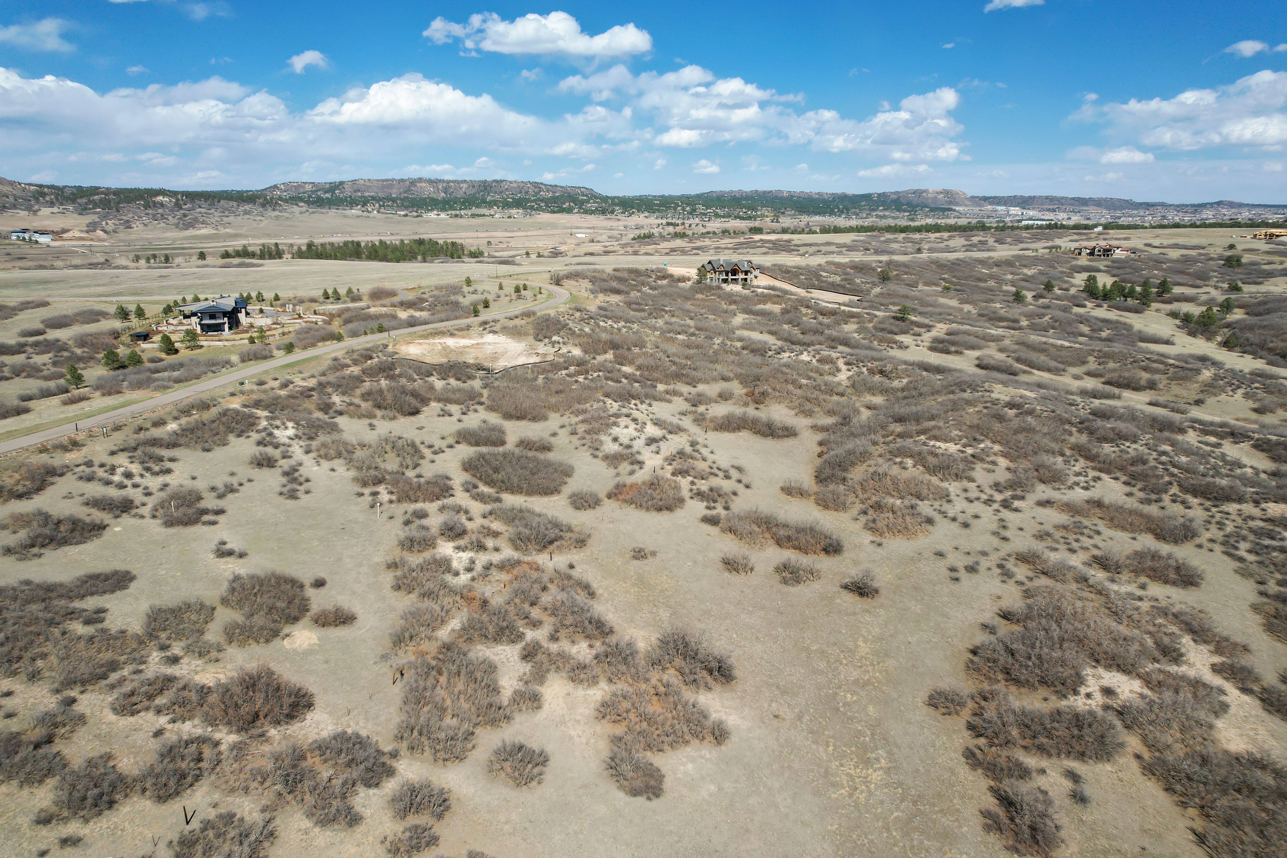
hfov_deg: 78.6
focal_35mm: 22
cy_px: 429
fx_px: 786
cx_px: 644
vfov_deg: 57.2
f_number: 2.8
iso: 100
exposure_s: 1/2500
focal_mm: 8.38
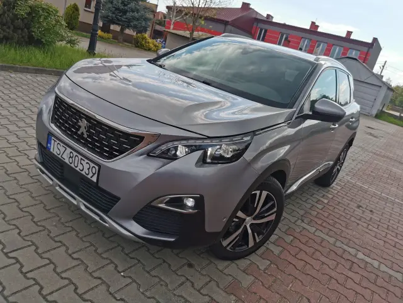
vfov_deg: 51.4
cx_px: 202
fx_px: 314
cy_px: 152
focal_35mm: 27
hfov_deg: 65.3
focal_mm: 5.56
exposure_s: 1/1996
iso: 50
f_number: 1.6
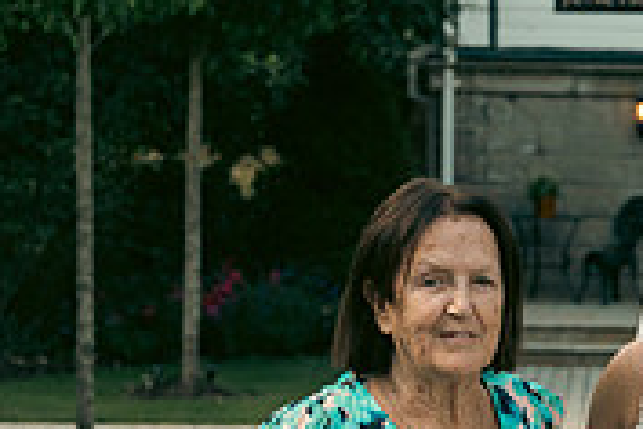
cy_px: 427
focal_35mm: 230
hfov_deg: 8.9
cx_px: 723
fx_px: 4108
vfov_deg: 6.0
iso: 640
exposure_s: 1/500
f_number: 5.6
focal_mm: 70
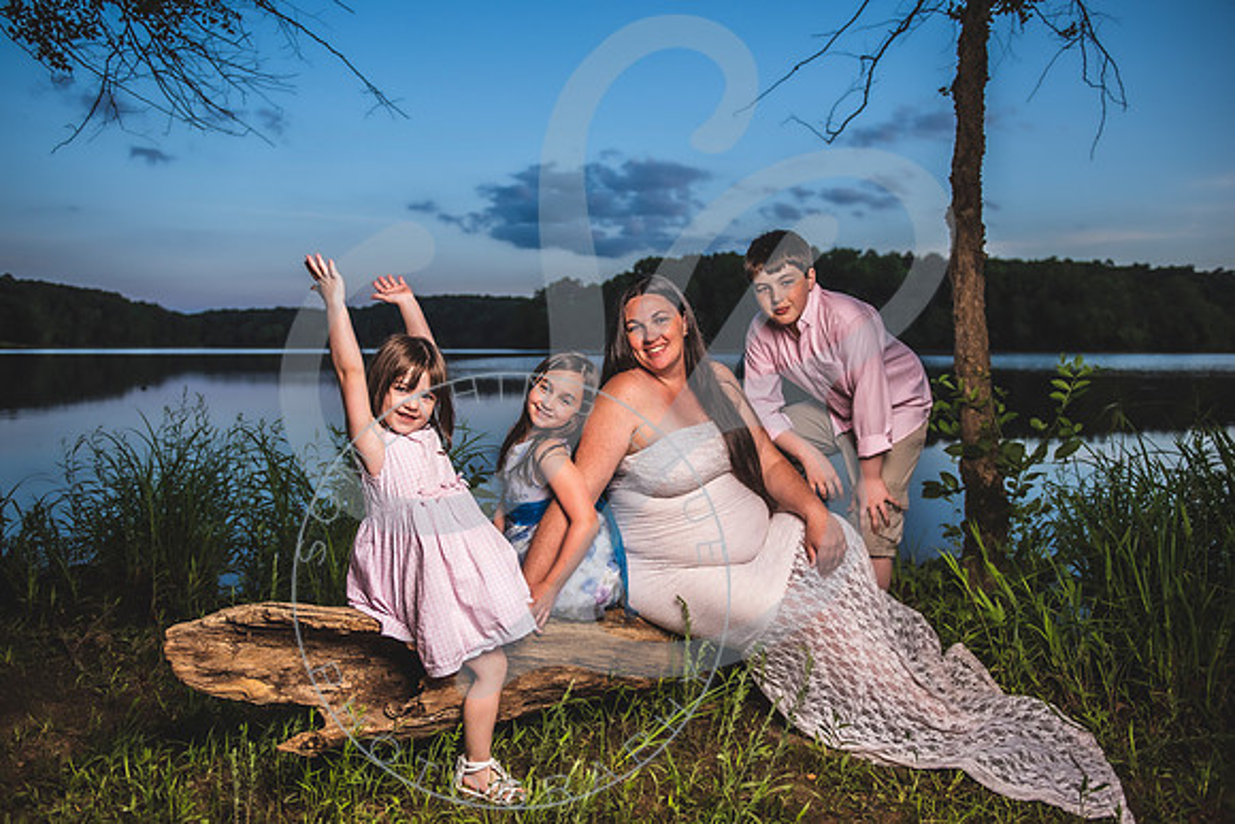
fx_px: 927
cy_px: 412
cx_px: 604
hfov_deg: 67.3
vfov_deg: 47.9
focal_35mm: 27
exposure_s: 1/640
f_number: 2.8
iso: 200
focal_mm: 26
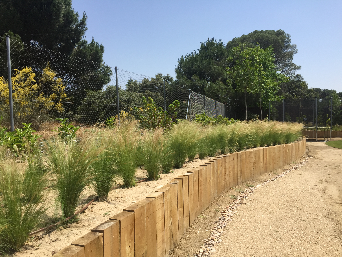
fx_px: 287
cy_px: 128
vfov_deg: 48.2
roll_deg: -1.0
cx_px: 171
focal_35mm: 29
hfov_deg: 61.7
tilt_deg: -1.1
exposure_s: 1/2198
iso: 32
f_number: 2.2
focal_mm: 4.15
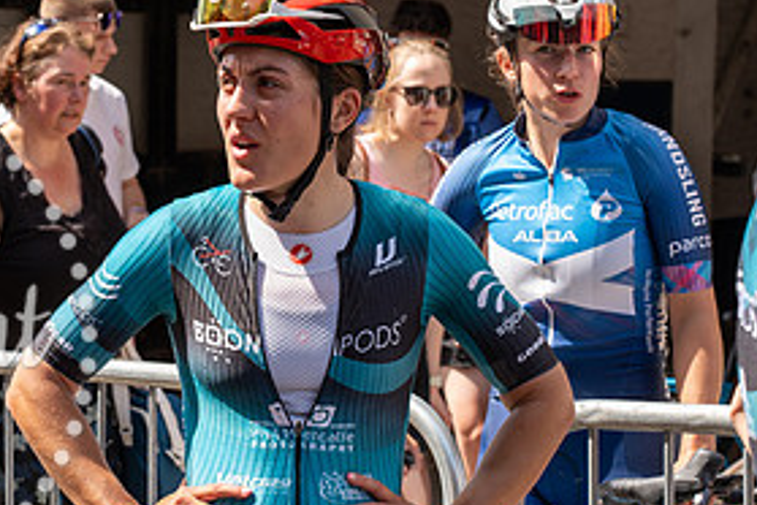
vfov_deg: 10.5
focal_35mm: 131
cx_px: 263
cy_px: 200
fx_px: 2754
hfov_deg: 15.6
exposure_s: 1/200
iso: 160
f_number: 6.3
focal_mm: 63
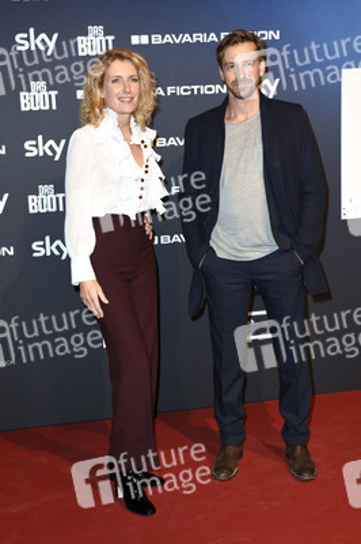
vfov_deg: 38.9
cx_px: 180
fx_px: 768
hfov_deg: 26.4
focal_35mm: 51
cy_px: 272
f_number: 6.3
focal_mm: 34
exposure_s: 1/160
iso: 500
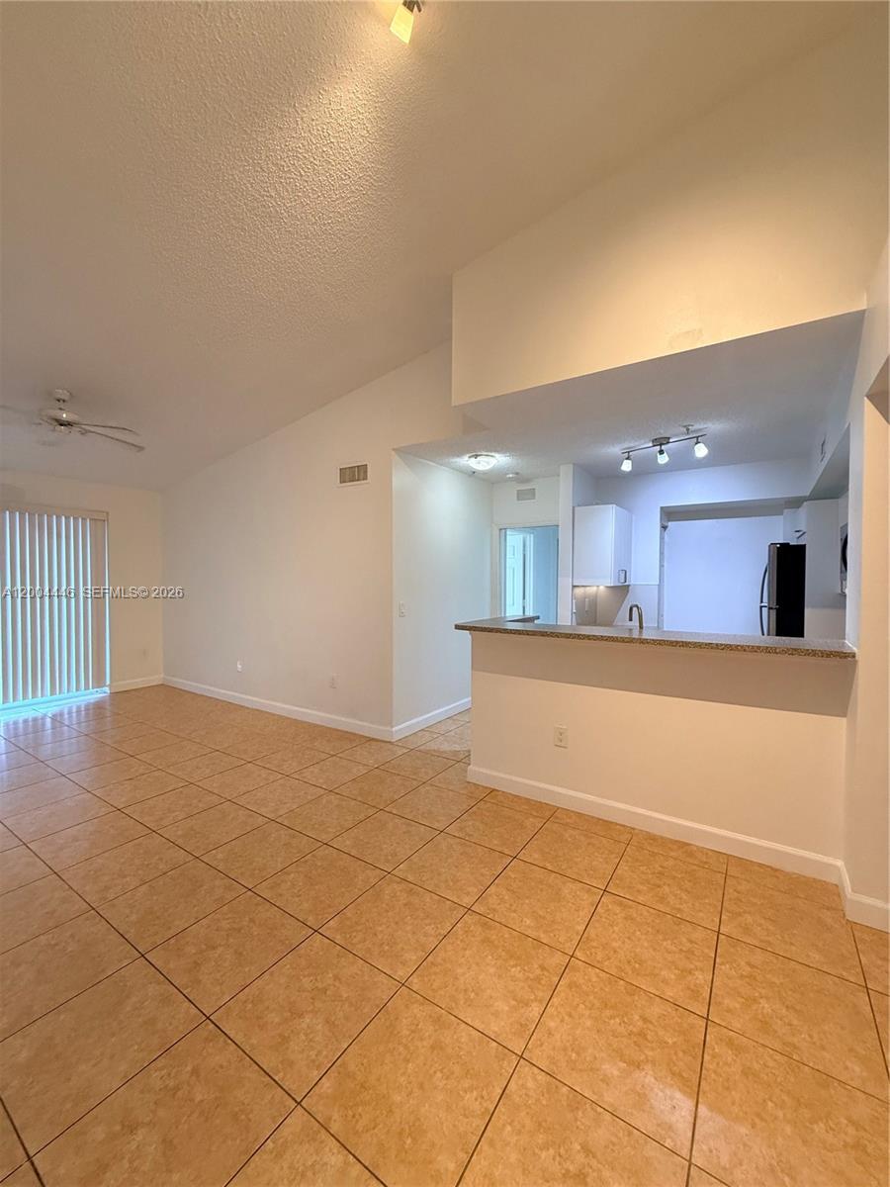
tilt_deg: +0.0
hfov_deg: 85.7
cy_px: 594
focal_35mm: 14
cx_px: 445
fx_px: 480
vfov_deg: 102.1
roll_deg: -0.3
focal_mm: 2.22
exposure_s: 1/60
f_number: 2.2
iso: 250
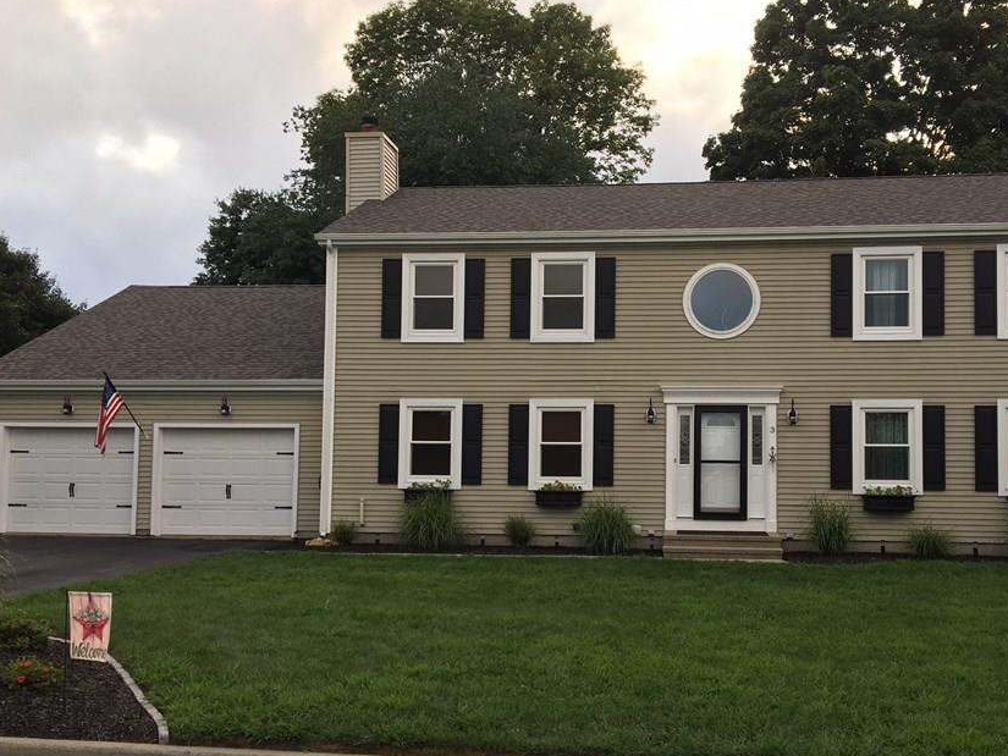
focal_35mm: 36
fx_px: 1048
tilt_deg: +3.6
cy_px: 432
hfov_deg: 51.1
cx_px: 584
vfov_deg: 39.6
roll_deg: -1.2
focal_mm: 4.15
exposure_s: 1/164
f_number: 2.2
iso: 25
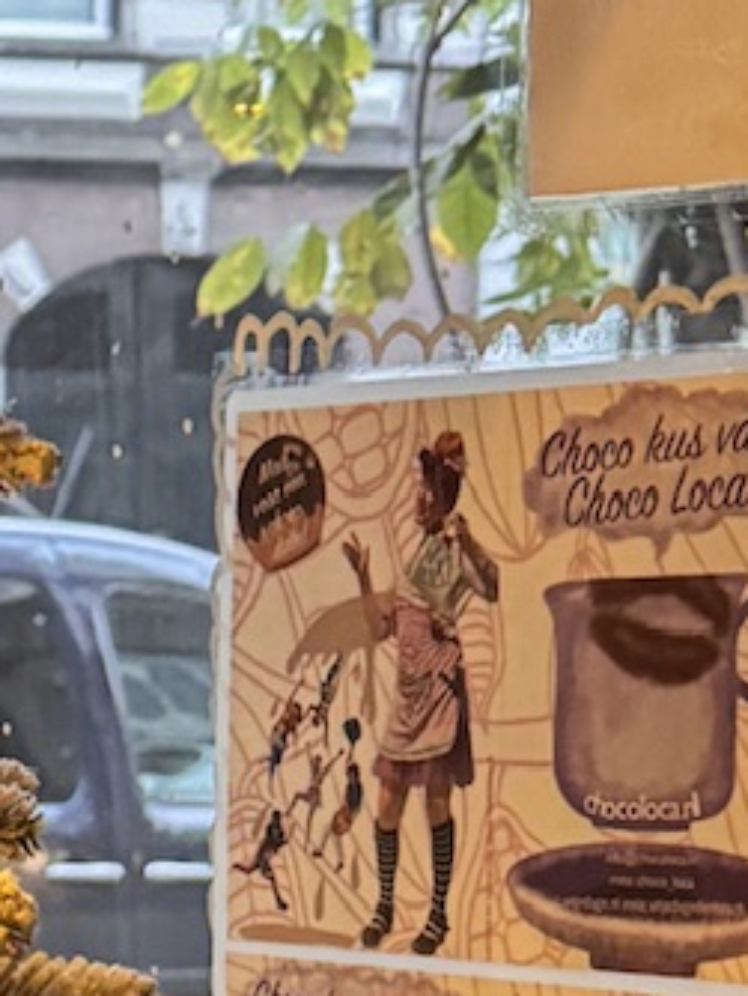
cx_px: -1144
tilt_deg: -1.1
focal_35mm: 147
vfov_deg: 13.3
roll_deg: -0.3
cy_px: 823
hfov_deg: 9.0
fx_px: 4230
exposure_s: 1/55
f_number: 1.78
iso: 800
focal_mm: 6.76
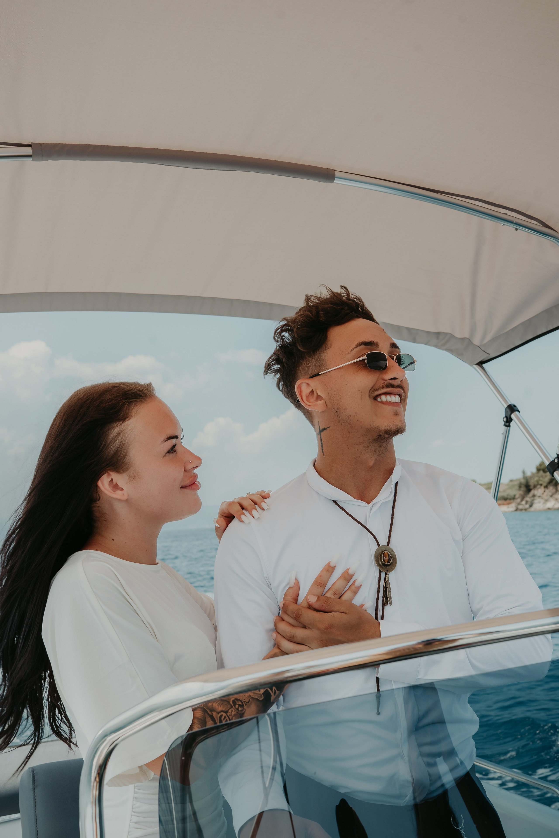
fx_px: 815
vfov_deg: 54.4
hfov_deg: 37.9
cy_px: 419
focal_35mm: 35
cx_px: 280
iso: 160
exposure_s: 1/125
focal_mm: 35
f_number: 8
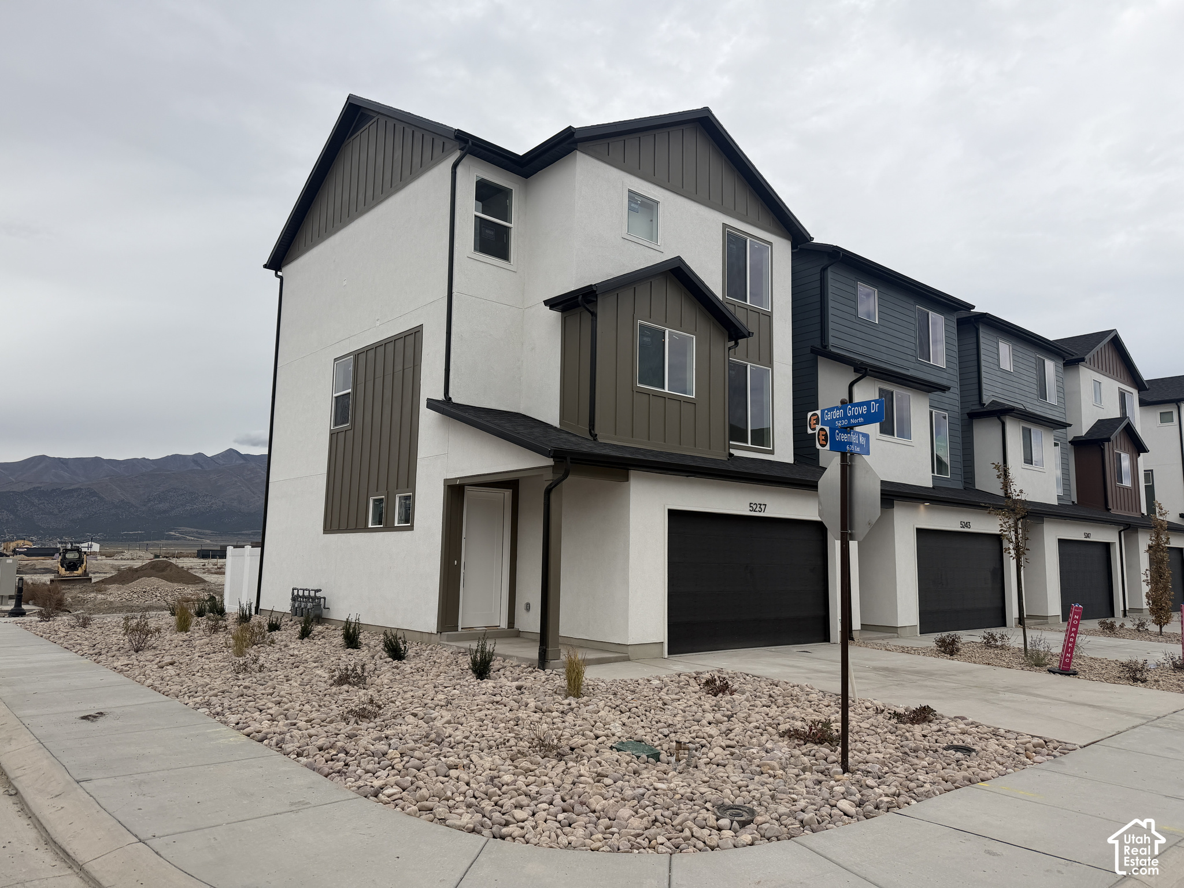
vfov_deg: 56.8
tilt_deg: +7.8
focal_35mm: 24
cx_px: 592
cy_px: 444
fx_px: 821
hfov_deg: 71.6
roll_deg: +0.2
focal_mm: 6.76
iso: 80
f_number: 1.78
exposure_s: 1/4405
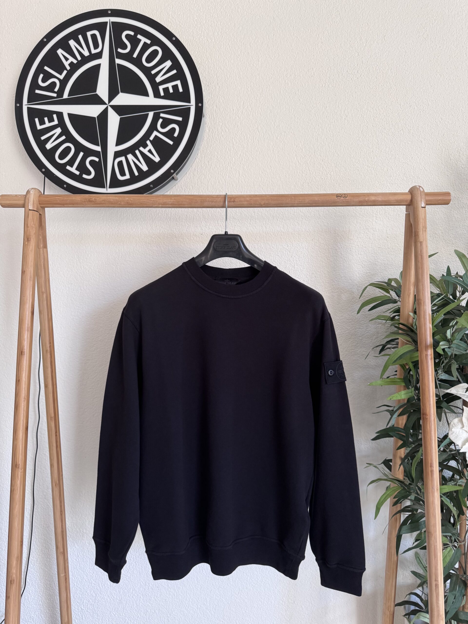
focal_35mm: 24
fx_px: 433
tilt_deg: -0.1
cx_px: 234
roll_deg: +1.2
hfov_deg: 56.8
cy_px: 312
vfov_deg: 71.6
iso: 200
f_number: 1.78
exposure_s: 1/84
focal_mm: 6.76
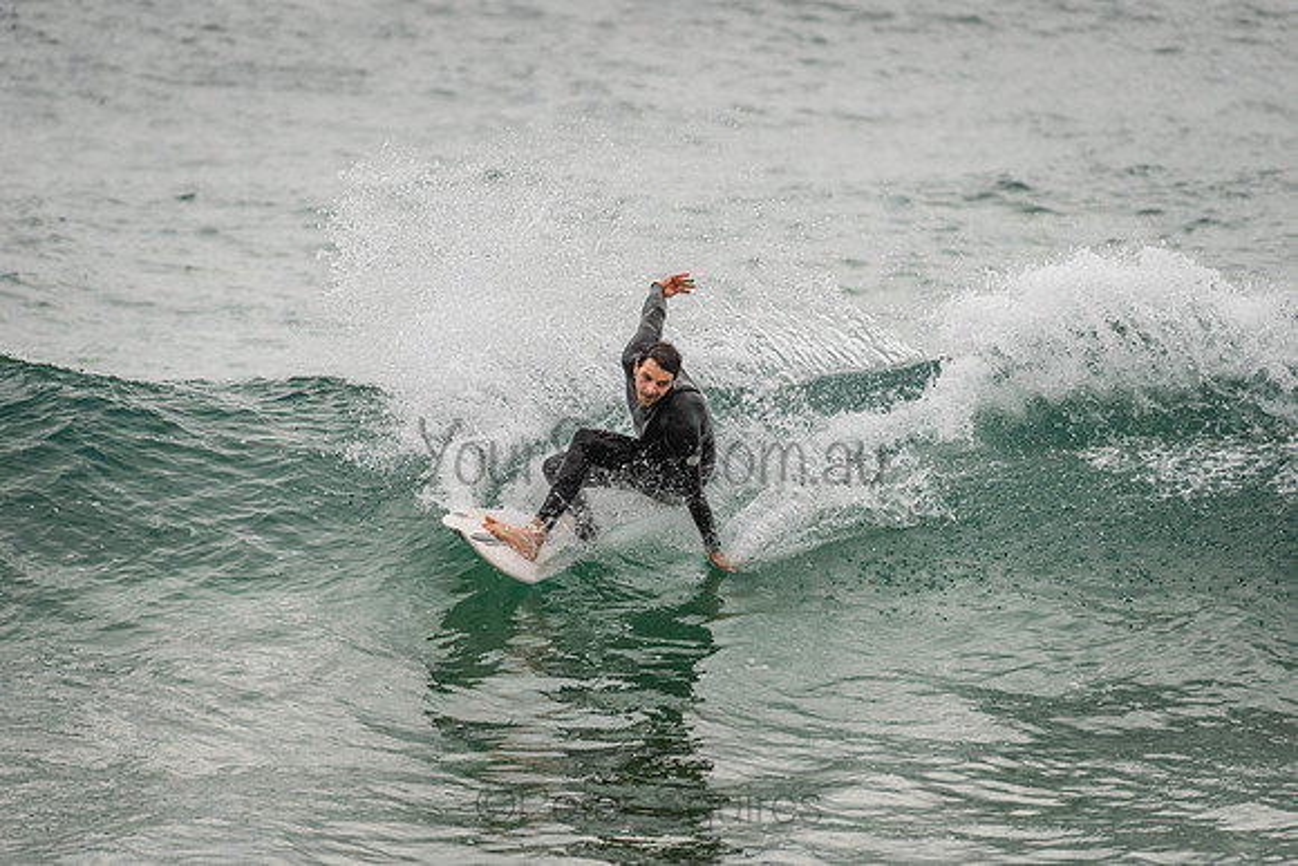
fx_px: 18031
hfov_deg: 4.1
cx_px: 649
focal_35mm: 500
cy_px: 433
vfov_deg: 2.8
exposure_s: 1/2000
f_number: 5.6
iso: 320
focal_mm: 500
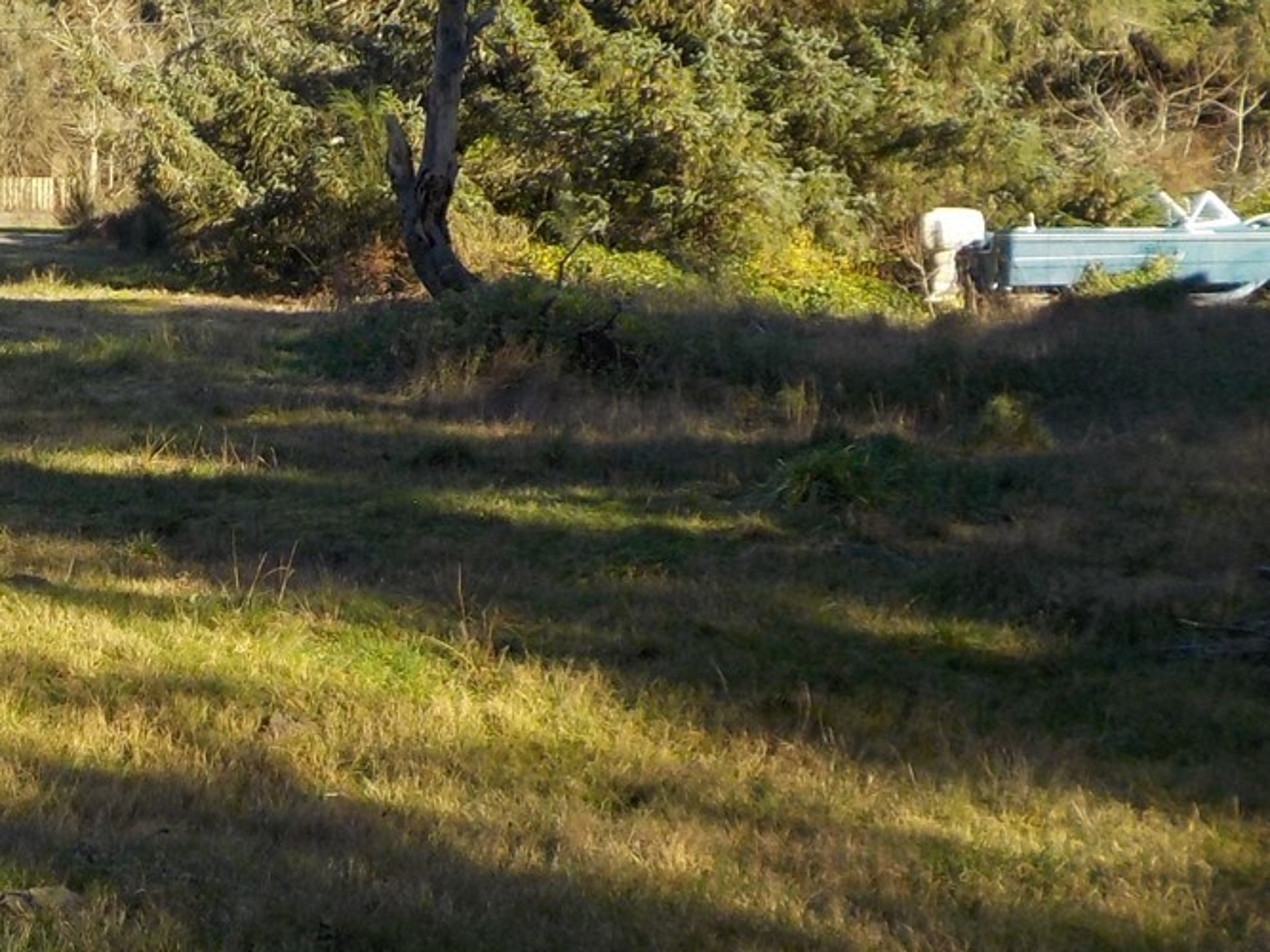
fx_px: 2641
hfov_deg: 25.4
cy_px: 404
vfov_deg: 20.4
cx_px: -76
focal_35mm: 72
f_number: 3.3
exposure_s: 1/500
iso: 125
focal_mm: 4.1
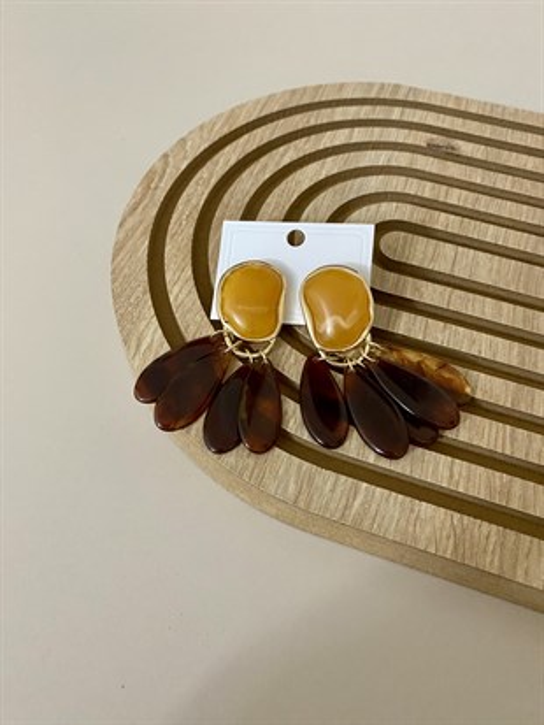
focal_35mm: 25
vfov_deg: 69.4
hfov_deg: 54.9
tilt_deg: -56.4
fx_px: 524
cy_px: 362
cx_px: 272
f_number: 1.8
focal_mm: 4.25
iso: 640
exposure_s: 1/33
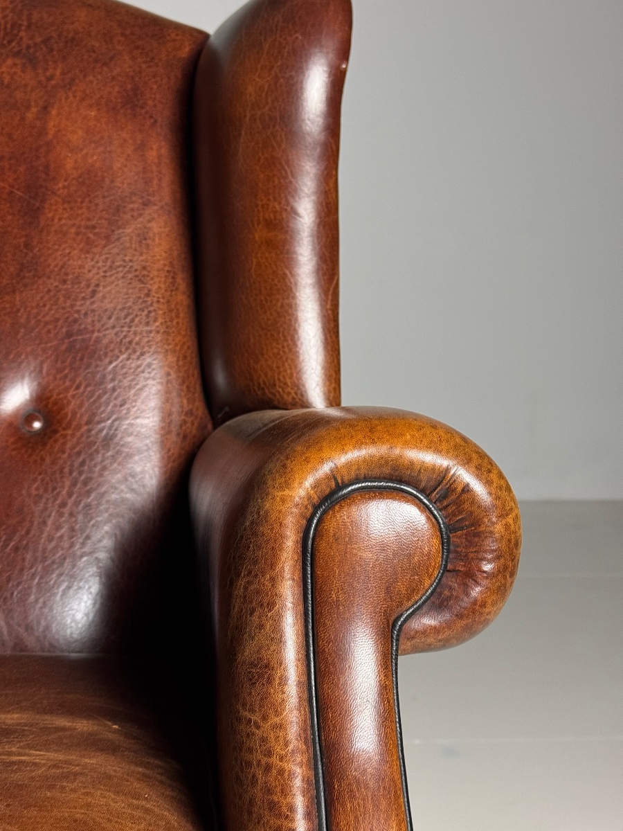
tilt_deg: -5.3
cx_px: 312
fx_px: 1152
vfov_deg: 39.7
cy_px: 416
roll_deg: -1.2
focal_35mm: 48
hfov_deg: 30.3
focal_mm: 6.76
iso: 250
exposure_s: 1/33
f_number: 1.78
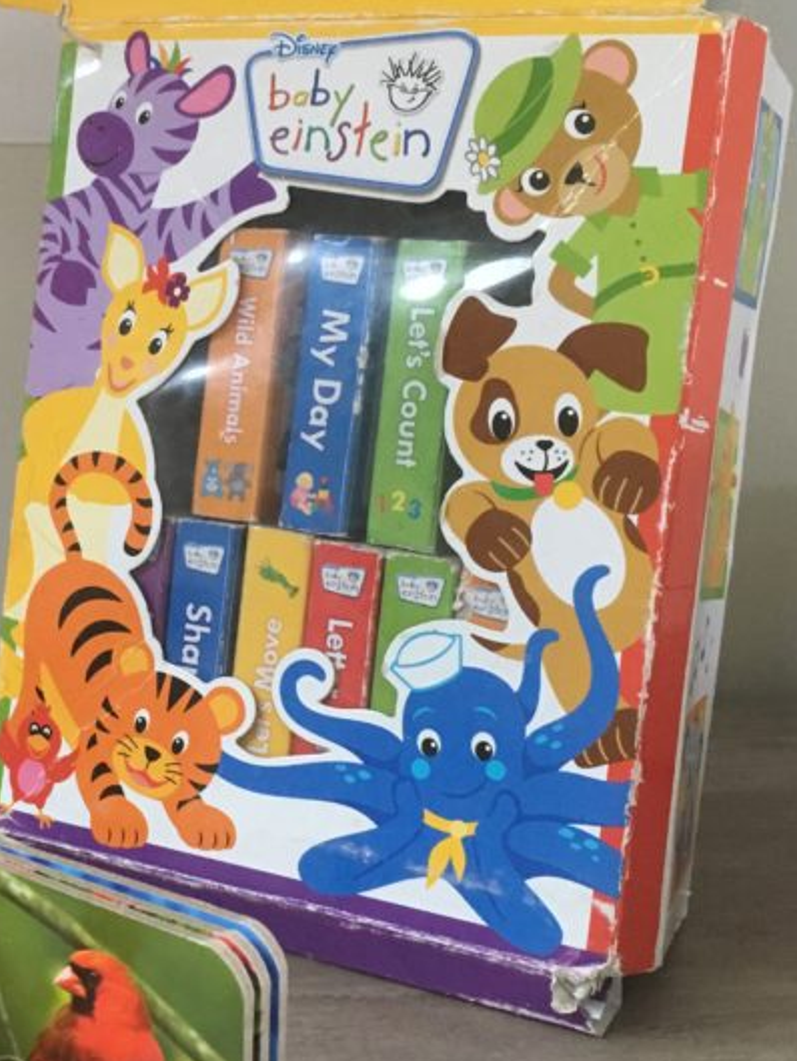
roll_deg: -1.7
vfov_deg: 34.3
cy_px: 496
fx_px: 1718
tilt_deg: -14.2
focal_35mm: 56
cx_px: 94
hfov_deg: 25.4
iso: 200
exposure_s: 1/24
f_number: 2.2
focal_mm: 4.15
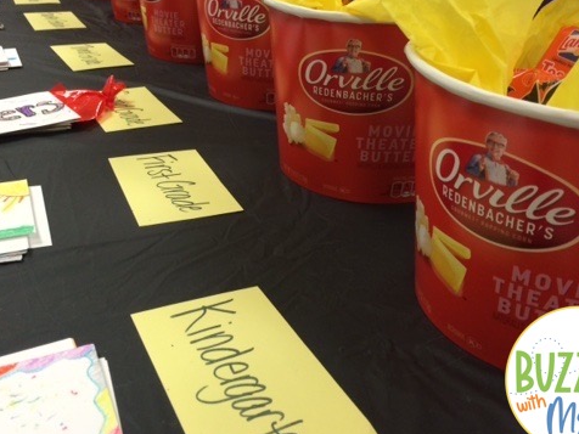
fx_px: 652
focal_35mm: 39
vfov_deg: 36.6
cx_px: 268
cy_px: 165
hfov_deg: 47.8
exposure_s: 1/30
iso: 100
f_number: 2.2
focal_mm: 4.15
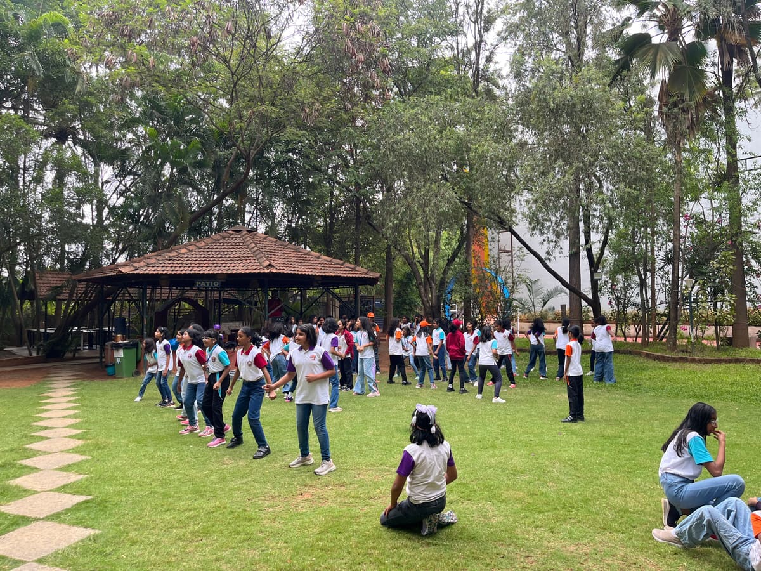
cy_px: 286
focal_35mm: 26
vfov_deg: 53.1
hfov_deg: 67.3
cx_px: 380
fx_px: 572
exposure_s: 1/266
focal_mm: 5.1
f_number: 1.6
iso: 50
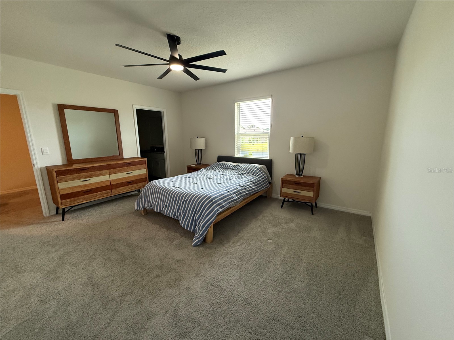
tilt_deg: -12.4
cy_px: 170
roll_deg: +0.5
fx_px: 184
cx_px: 227
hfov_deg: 102.1
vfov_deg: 85.7
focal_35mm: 14
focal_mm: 2.22
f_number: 2.2
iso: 320
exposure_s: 1/120
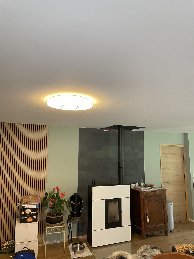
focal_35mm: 26
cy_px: 130
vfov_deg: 67.3
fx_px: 194
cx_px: 97
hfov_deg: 53.1
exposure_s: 1/99
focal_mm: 4.2
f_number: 1.6
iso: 125
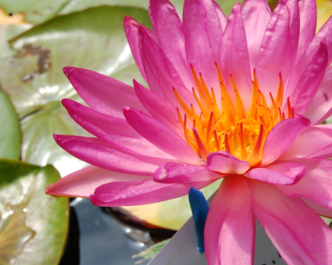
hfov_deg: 24.0
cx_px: 229
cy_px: 123
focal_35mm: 79
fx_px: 776
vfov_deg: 19.4
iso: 800
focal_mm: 40
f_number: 14
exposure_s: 1/800
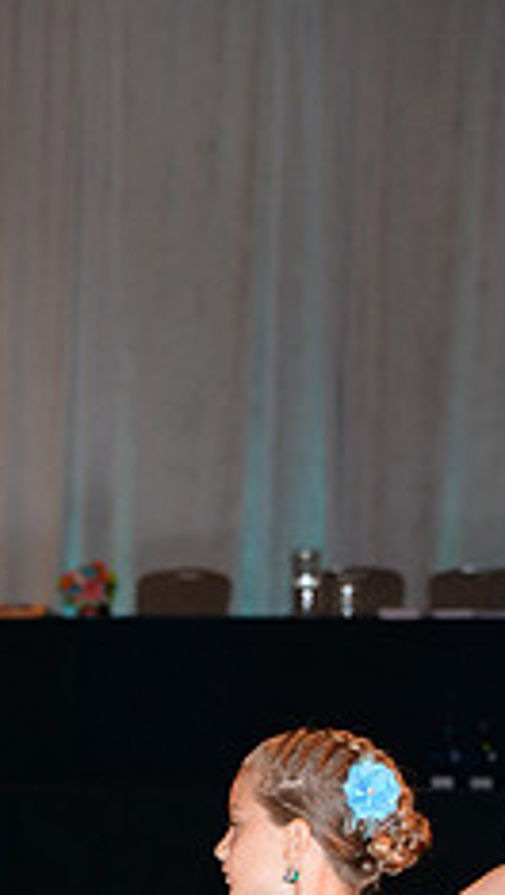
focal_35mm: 311
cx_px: -21
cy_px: 1086
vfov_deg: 6.9
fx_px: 7388
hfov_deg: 3.9
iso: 1250
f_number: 5.6
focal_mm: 120
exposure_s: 1/200
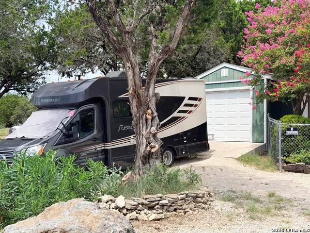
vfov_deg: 30.3
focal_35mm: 48
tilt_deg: +1.2
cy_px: 116
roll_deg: -0.3
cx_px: 155
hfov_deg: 39.7
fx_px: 430
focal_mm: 6.76
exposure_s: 1/3534
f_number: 1.78
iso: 80
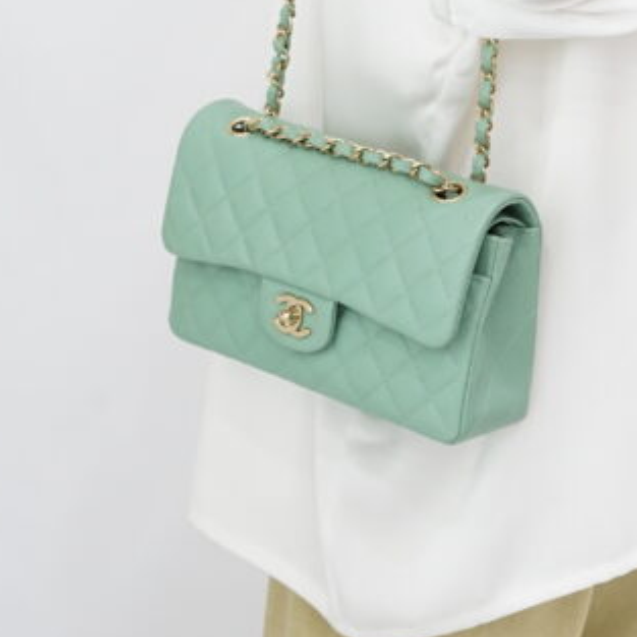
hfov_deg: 12.5
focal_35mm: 139
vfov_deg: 12.5
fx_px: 2894
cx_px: 534
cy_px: 90
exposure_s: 1/6
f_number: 6.3
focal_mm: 50
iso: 640
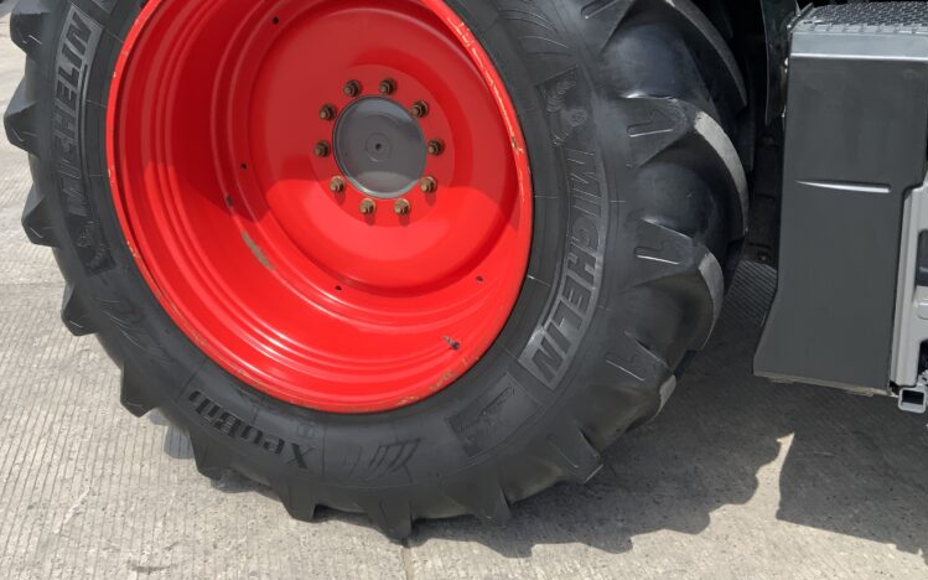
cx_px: 437
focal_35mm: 42
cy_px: 178
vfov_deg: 30.2
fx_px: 1062
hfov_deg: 47.2
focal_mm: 3
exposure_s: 1/997
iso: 16
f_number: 1.8
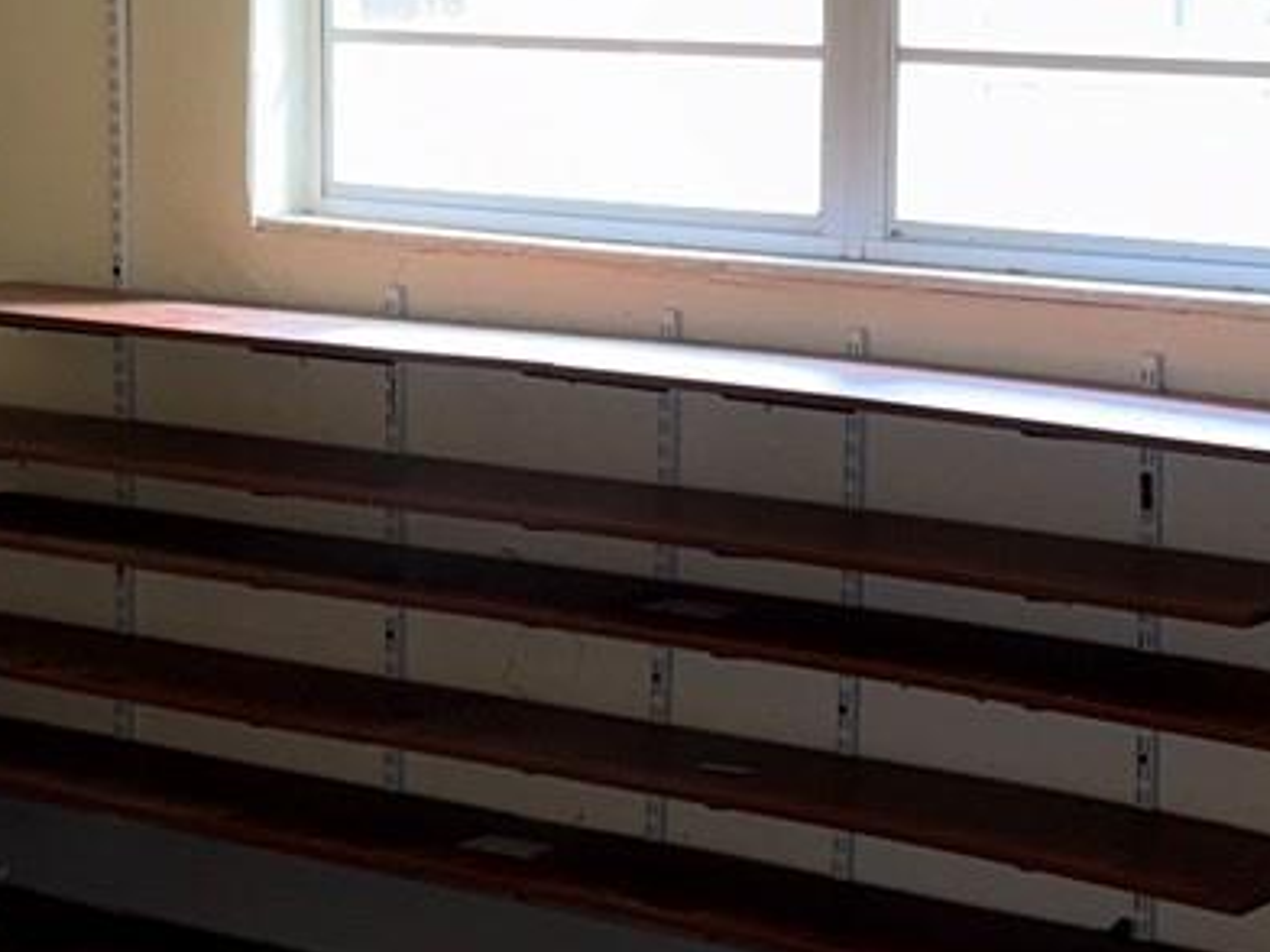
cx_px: 528
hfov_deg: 20.0
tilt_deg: -8.2
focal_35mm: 98
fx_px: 3595
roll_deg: -0.9
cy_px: 311
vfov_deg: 15.1
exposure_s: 1/18
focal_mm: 6.76
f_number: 1.78
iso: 80
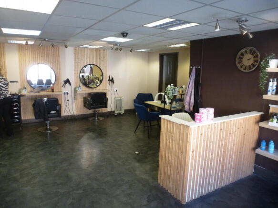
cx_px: 139
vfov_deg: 56.8
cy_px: 104
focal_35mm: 24
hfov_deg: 71.6
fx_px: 193
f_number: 3.3
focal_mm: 4.3
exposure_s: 1/40
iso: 400
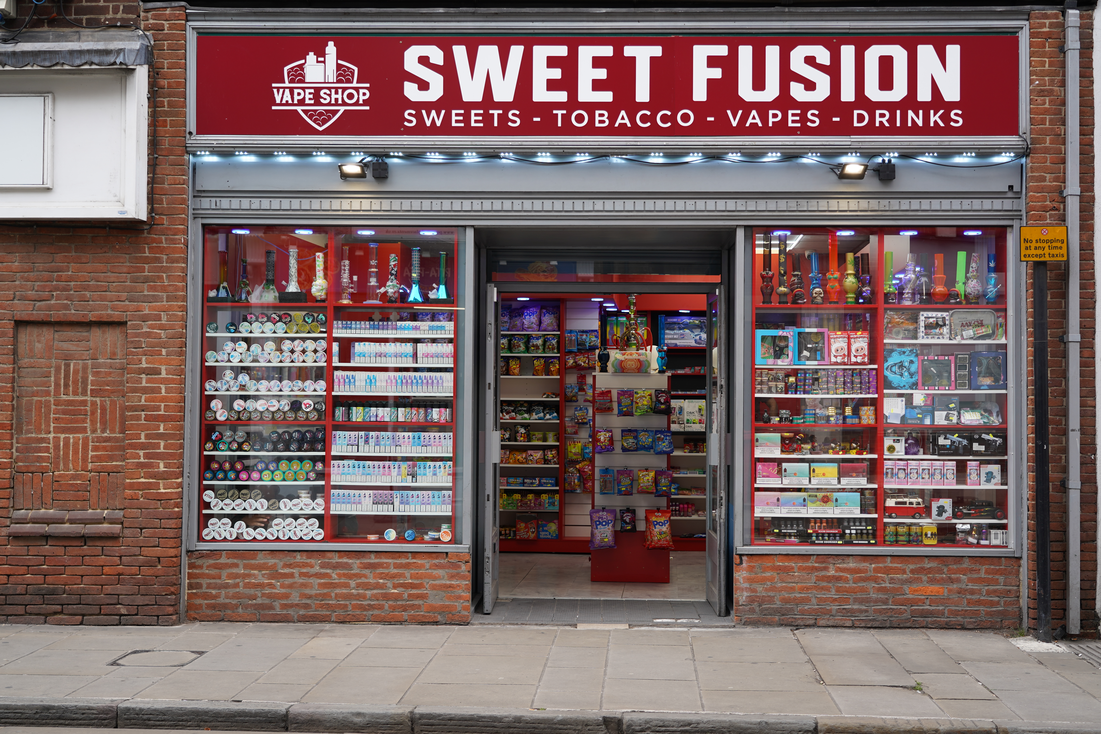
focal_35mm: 42
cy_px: 367
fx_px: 1284
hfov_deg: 46.4
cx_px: 550
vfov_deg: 31.9
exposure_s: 1/160
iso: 125
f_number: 4
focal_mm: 42
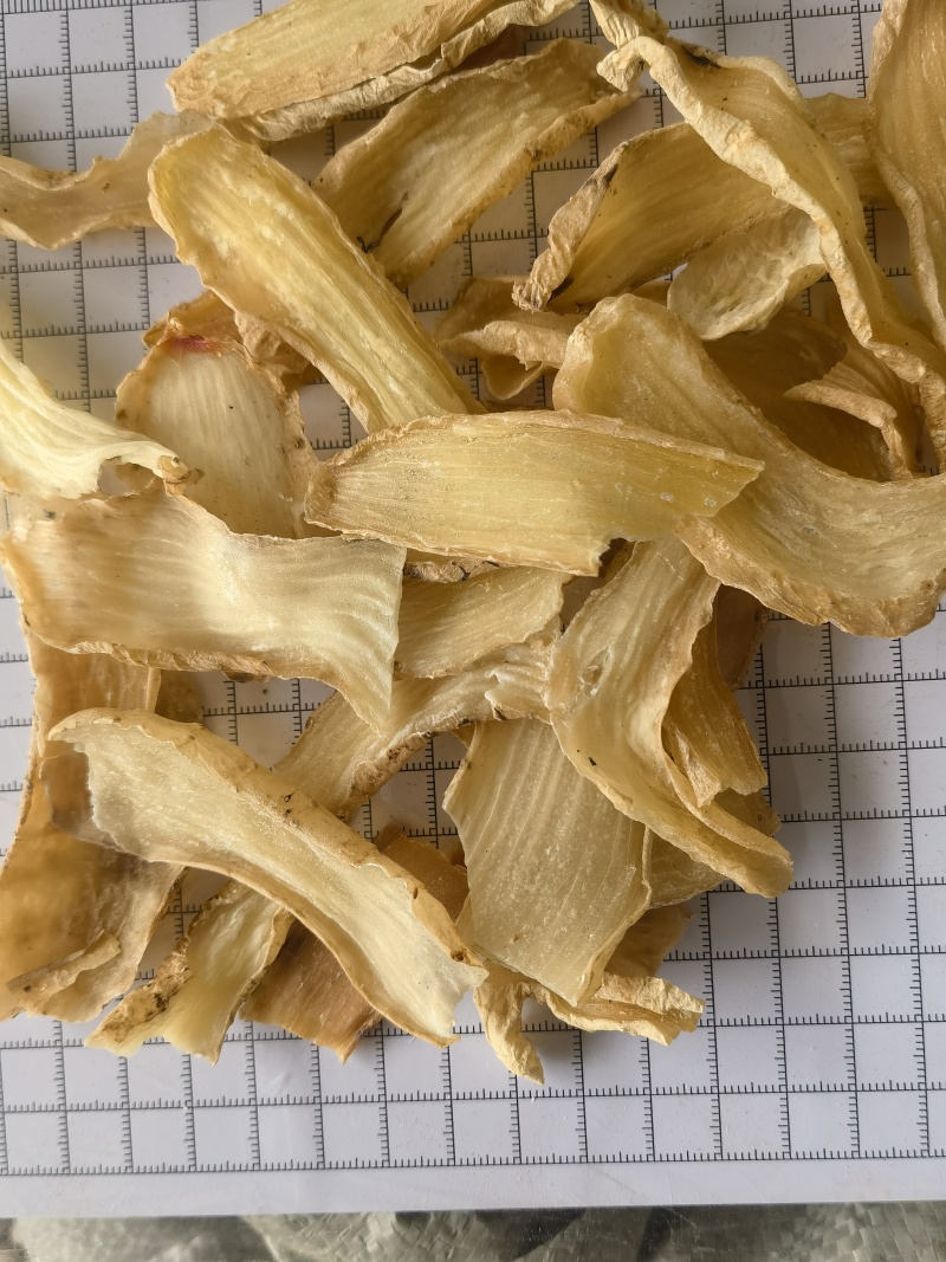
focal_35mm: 27
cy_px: 631
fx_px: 984
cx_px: 473
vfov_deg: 65.3
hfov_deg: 51.3
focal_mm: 5.54
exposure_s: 1/299
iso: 200
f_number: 1.8
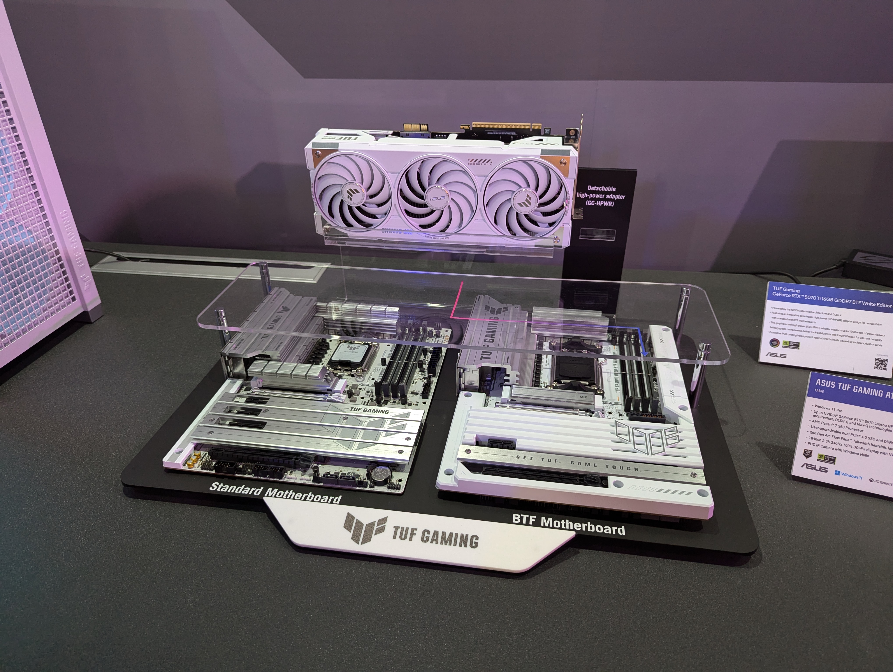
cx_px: 446
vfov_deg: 56.9
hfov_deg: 71.5
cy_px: 336
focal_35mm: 24
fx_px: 620
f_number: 1.85
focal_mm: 6.81
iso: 606
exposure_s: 1/120
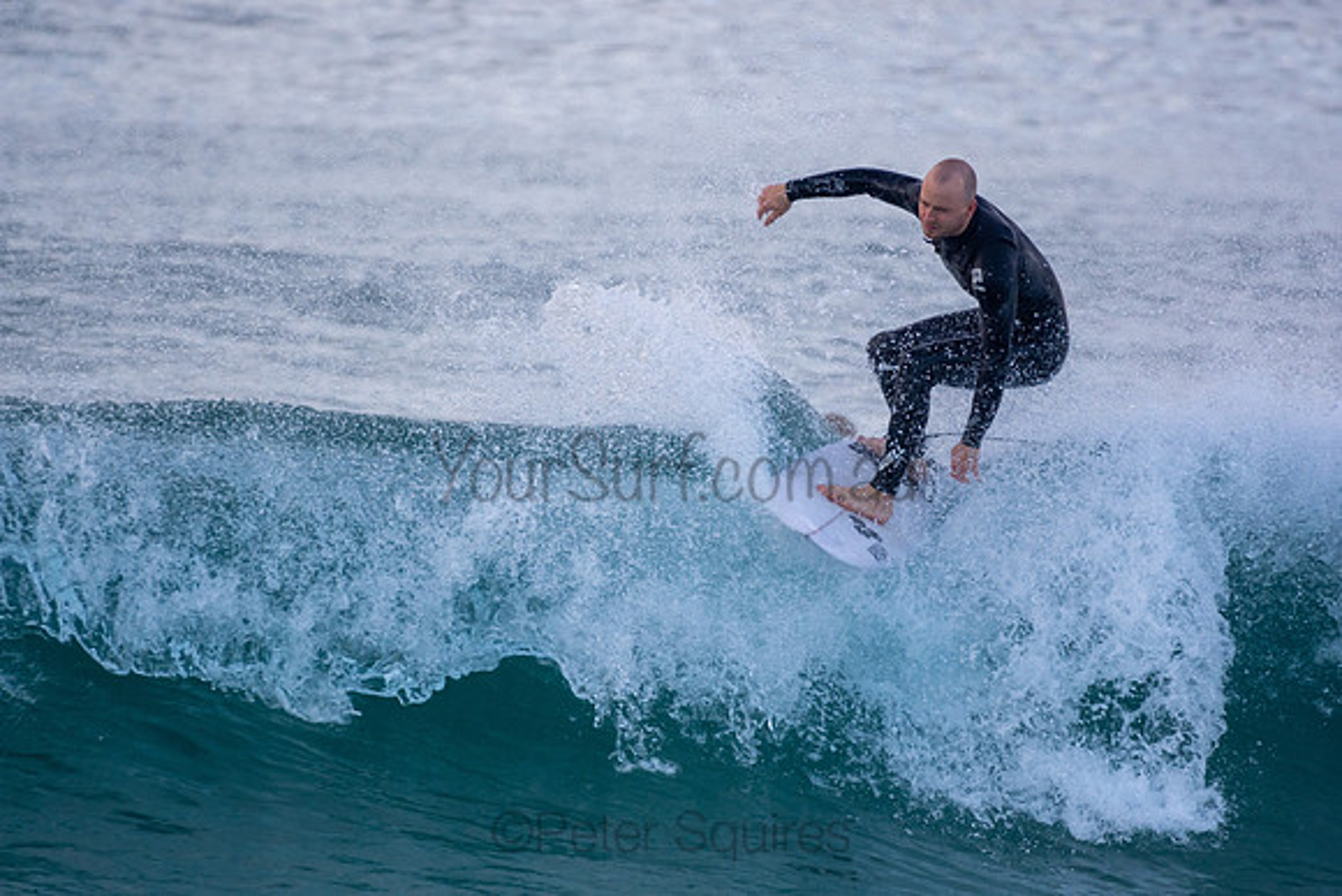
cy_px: 448
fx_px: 27964
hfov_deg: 2.7
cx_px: 671
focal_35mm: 750
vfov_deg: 1.8
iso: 720
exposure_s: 1/800
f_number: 5.6
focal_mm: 500
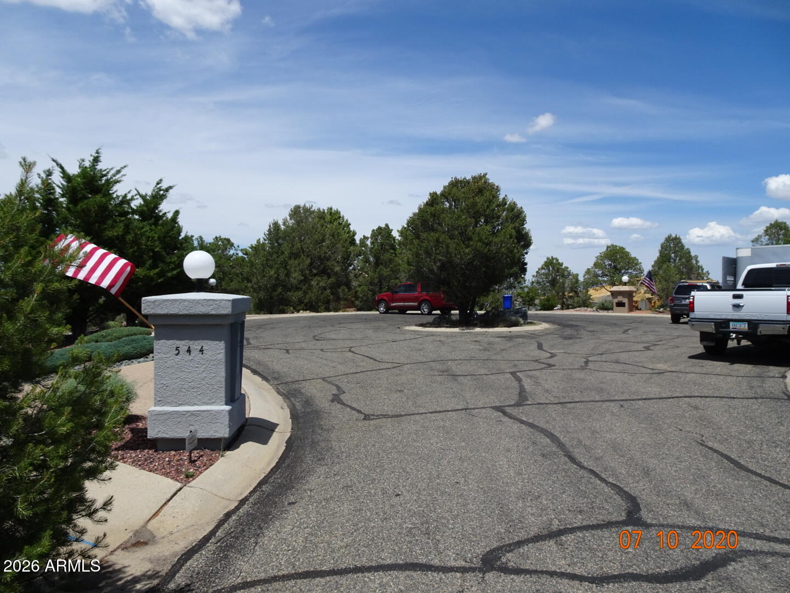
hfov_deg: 71.6
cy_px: 296
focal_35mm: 24
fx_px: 548
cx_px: 395
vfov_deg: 56.8
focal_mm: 4.1
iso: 80
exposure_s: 1/1250
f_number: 3.5
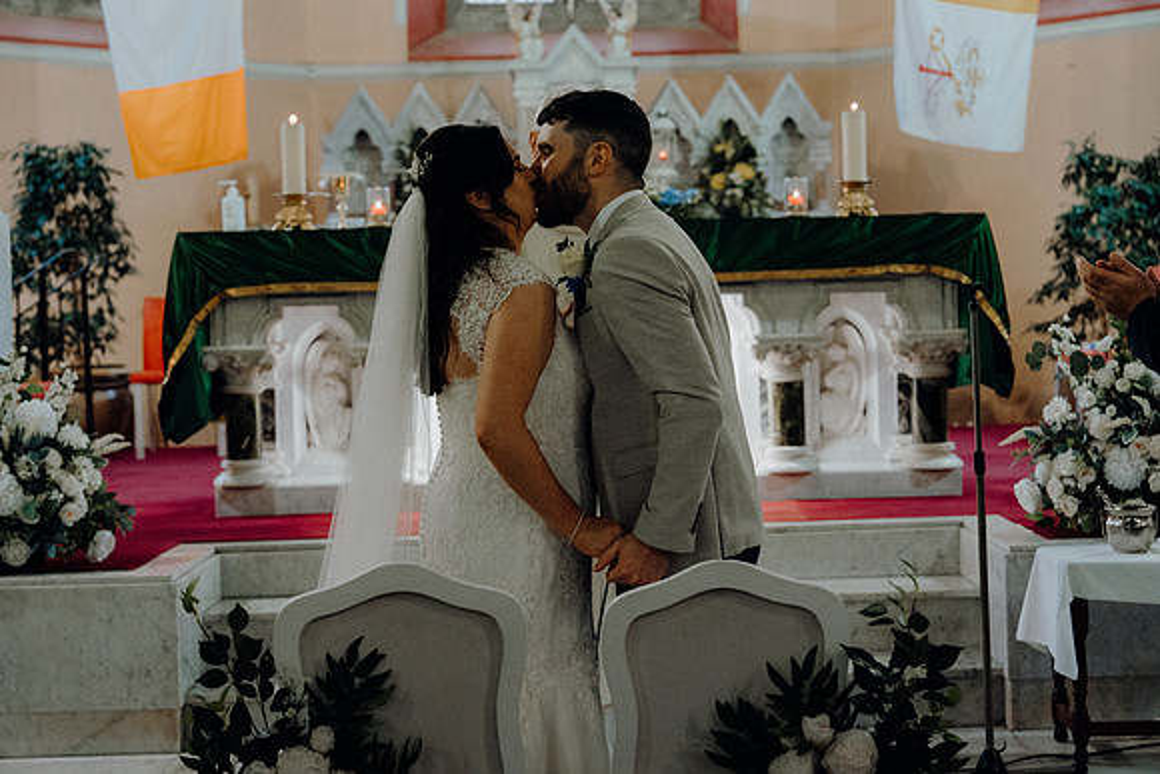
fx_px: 2256
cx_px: 580
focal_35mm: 70
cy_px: 387
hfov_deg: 28.8
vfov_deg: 19.5
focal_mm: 70
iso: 5000
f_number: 3.5
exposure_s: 1/200
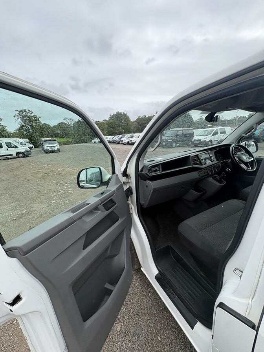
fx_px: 142
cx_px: 132
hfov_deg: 85.7
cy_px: 176
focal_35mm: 14
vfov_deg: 102.1
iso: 64
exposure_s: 1/544
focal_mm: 2.22
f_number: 2.2
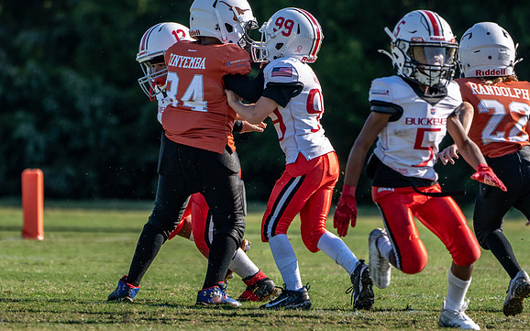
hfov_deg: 2.8
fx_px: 10701
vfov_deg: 1.8
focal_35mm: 741
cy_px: 132
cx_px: 222
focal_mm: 400
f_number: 5.6
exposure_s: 1/1250
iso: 320
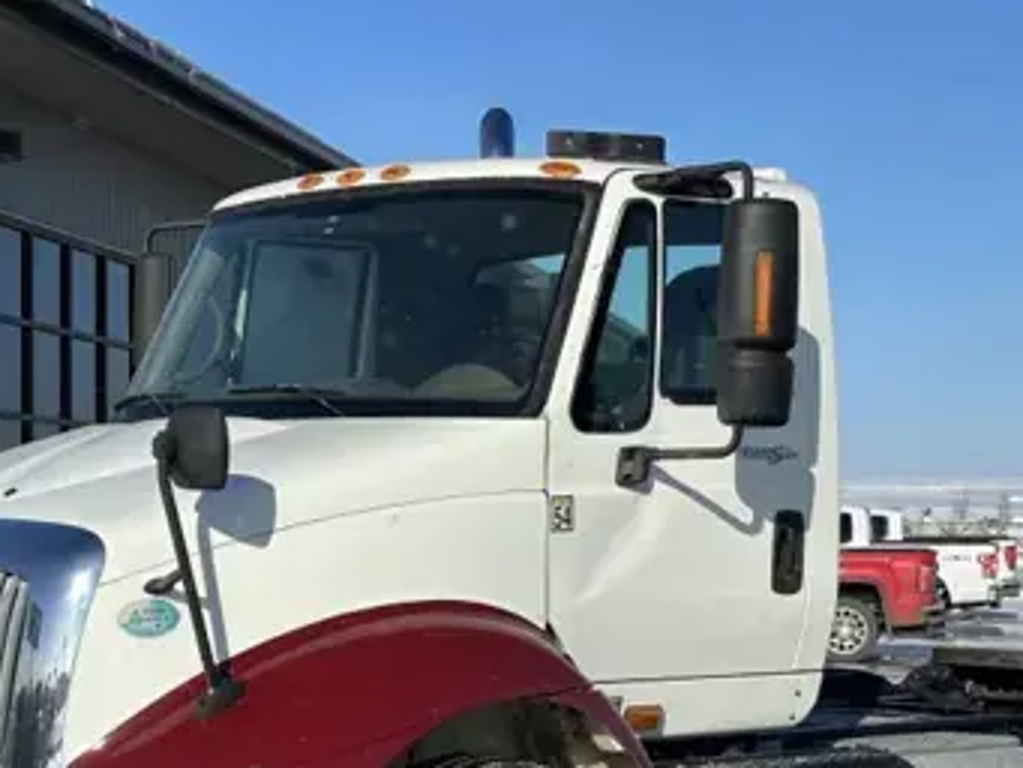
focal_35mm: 90
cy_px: 648
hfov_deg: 21.7
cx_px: 609
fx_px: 2661
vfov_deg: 16.3
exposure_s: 1/8929
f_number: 1.78
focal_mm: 6.86
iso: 64
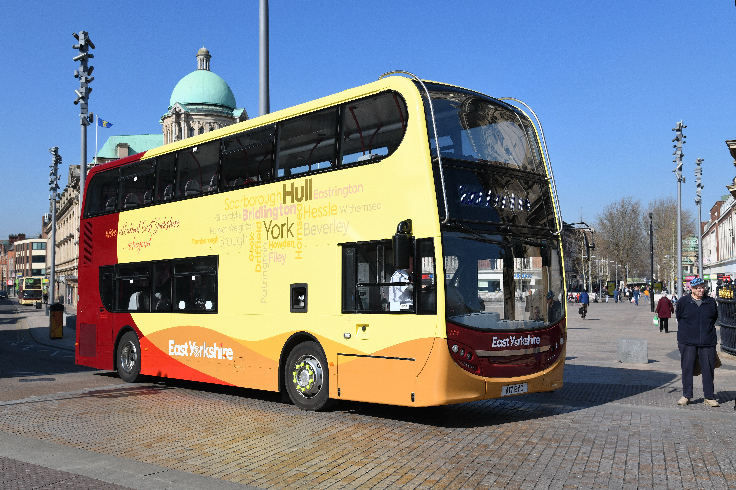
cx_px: 368
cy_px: 245
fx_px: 777
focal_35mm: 38
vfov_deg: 35.1
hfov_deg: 50.7
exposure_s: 1/1250
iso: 500
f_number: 8
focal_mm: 38
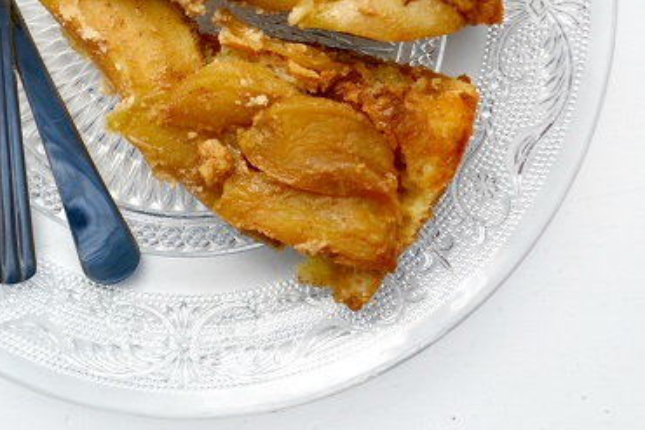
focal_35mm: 79
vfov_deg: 16.9
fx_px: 1416
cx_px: 173
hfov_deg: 25.4
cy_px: 4
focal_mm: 26
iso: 100
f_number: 5.6
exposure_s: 1/320
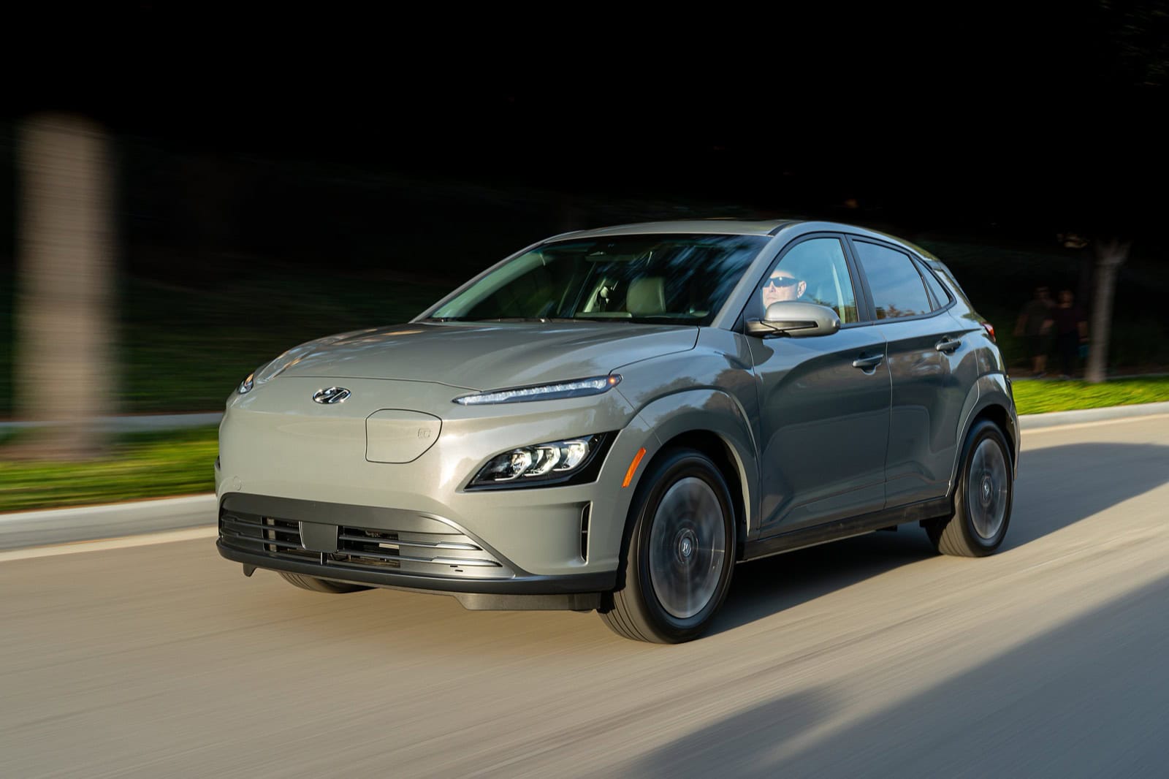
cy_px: 390
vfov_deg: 29.2
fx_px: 1493
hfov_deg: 42.8
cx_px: 584
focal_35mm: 46
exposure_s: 1/20
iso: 100
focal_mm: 46
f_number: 13
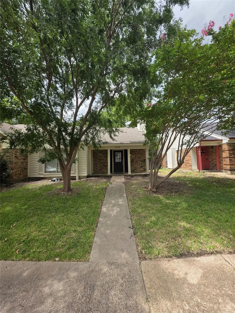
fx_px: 118
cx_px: 118
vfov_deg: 106.2
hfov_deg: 89.9
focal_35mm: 13
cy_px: 156
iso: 32
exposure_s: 1/492
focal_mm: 2.2
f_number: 1.9
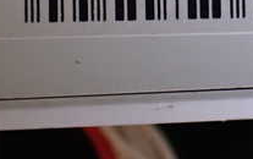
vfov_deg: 13.6
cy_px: -64
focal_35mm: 92
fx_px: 635
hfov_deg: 21.9
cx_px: 235
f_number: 2.3
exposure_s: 1/40
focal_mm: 5.4
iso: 800
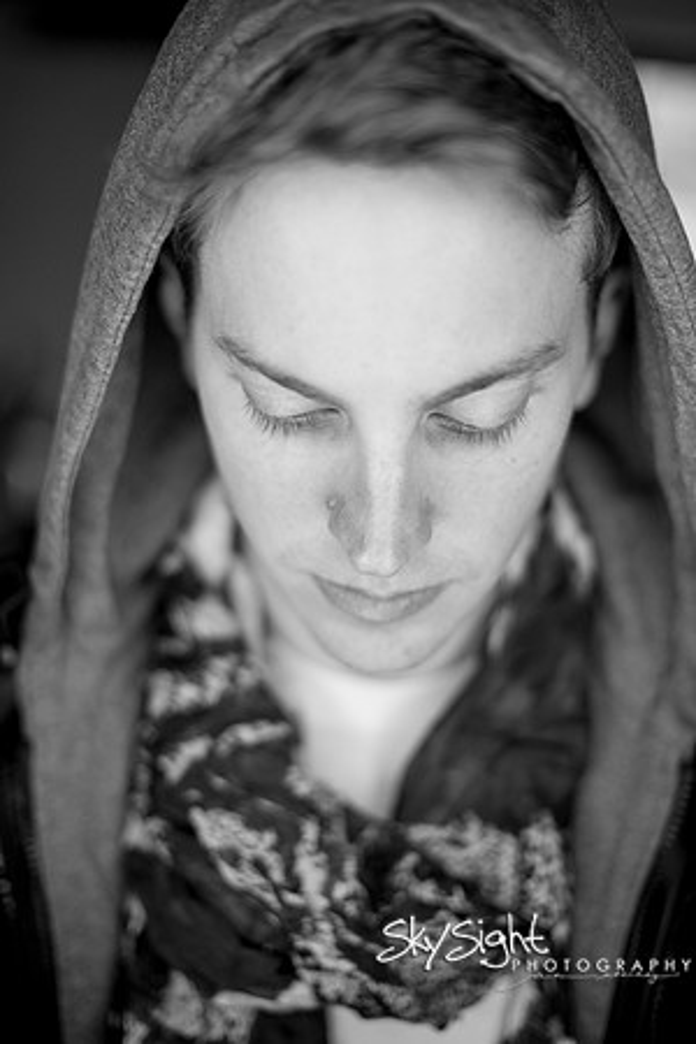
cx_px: 348
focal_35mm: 50
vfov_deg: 39.6
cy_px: 522
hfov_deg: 27.0
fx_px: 1450
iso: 1000
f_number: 2
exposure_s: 1/1250
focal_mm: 50
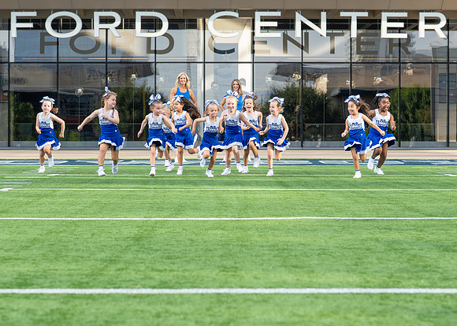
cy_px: 161
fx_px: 1384
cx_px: 200
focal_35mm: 107
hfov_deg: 18.7
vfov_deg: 13.4
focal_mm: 50
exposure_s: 1/1000
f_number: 2.8
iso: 125
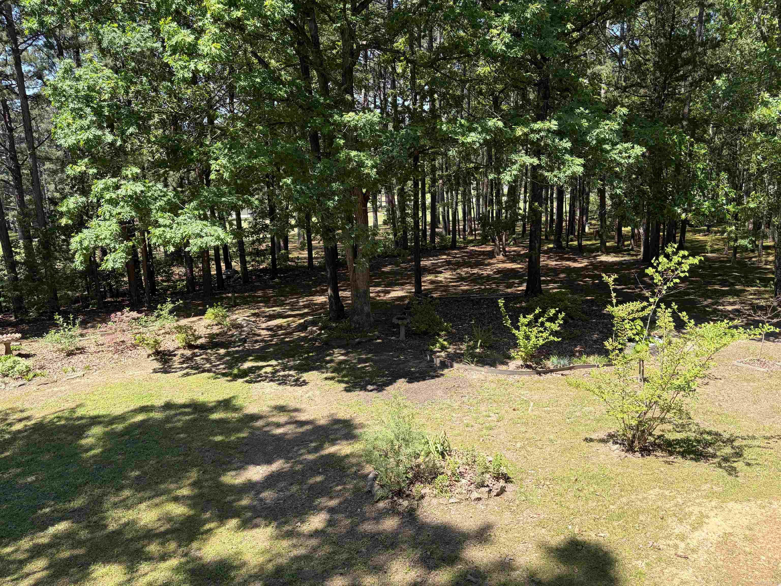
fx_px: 587
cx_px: 390
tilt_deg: -13.9
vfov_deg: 53.1
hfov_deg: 67.3
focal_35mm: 26
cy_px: 293
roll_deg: +3.0
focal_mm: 5.96
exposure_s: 1/907
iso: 50
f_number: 1.6
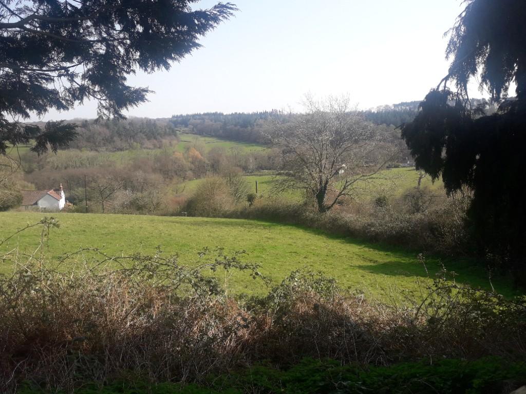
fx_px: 425
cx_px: 263
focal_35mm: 28
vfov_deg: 49.7
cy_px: 197
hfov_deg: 63.4
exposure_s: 1/923
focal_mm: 3.7
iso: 40
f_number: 1.9
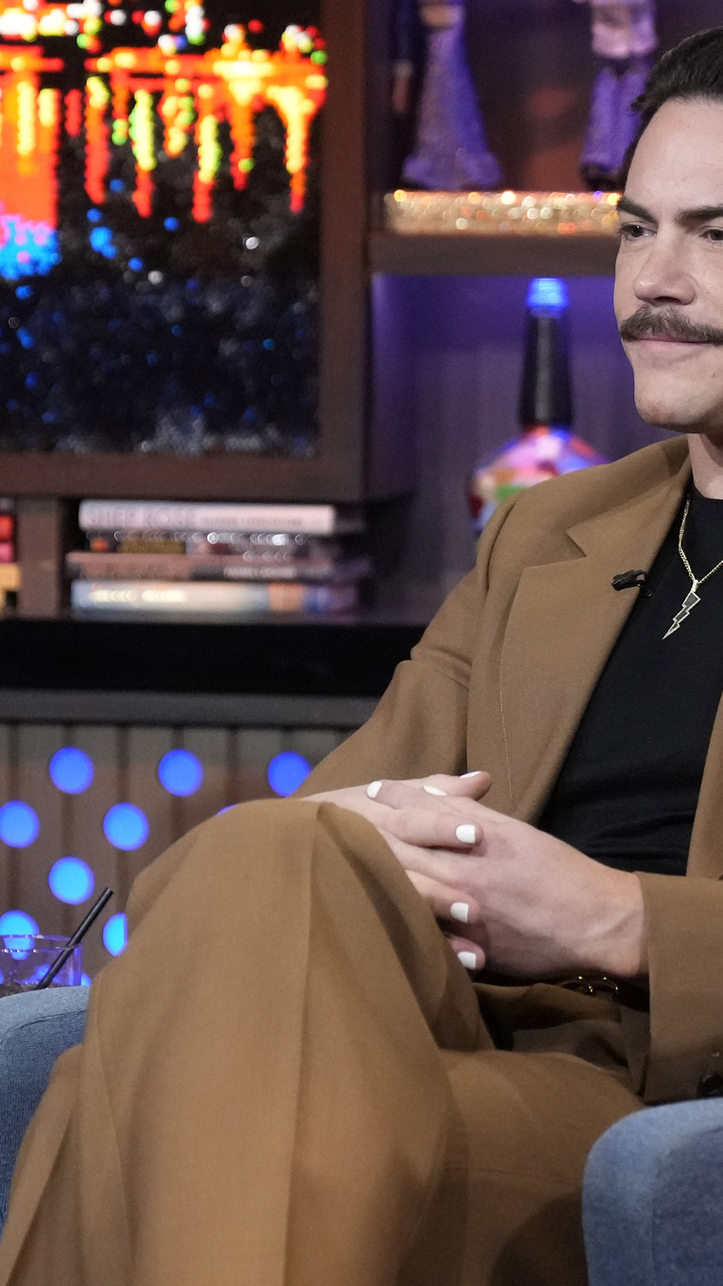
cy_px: 643
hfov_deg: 7.5
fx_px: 5487
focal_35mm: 161
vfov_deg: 13.4
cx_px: 710
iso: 5000
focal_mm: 68
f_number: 2.8
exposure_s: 1/200
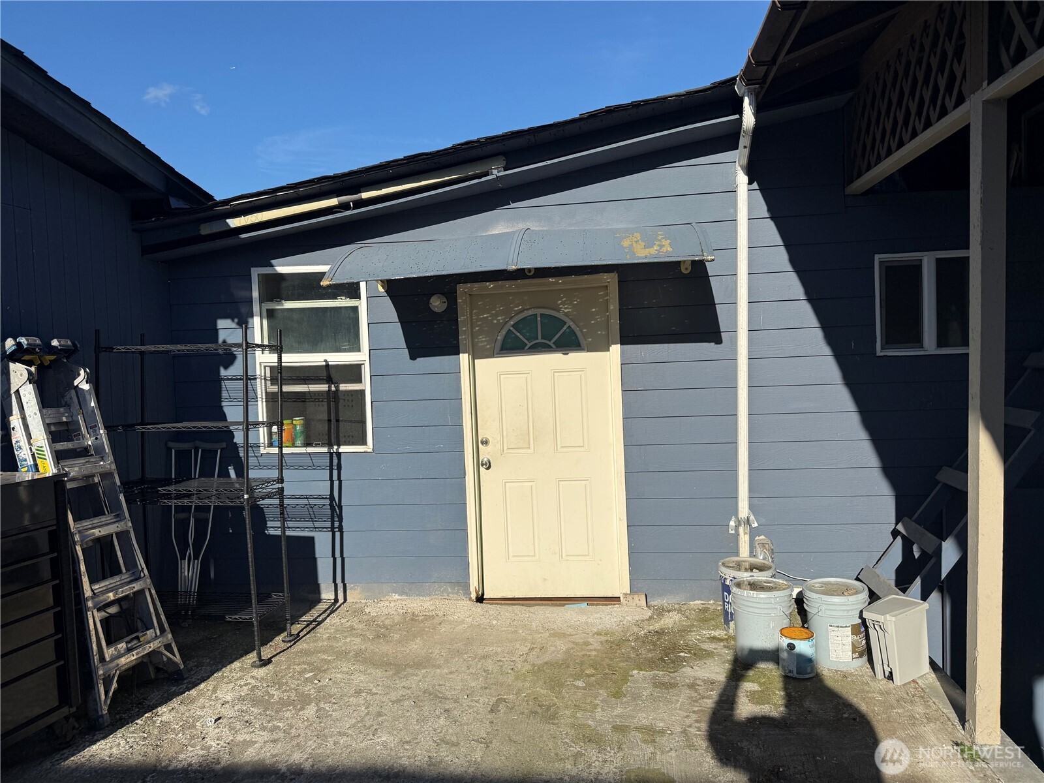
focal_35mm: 24
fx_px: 724
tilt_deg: -4.1
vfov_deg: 56.8
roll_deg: +1.7
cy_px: 392
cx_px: 522
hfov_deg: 71.6
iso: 80
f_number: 1.78
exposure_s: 1/6711
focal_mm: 6.76
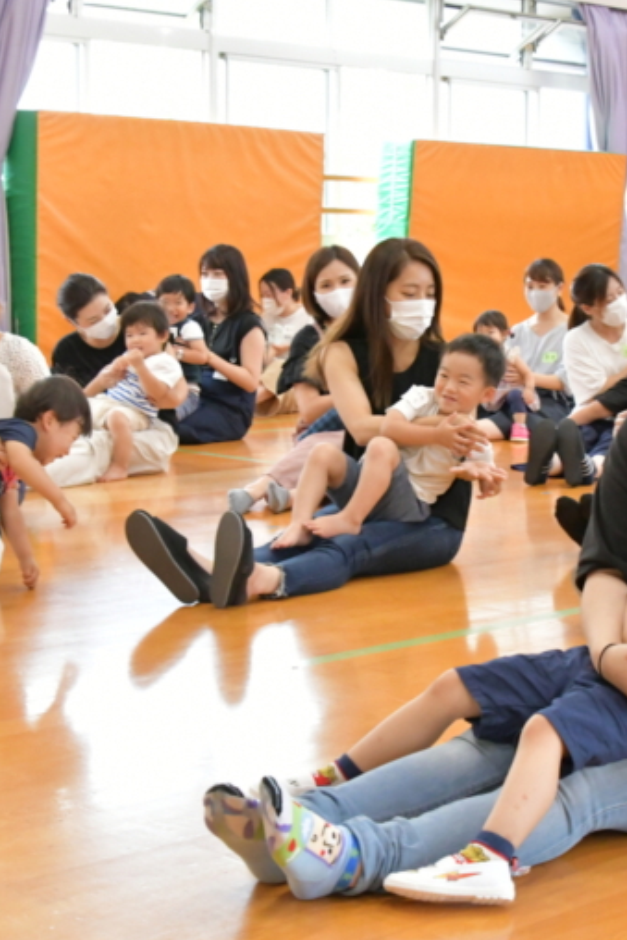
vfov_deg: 29.6
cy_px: 470
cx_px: 442
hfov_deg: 19.9
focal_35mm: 68
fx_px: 1775
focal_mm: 30
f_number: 6.3
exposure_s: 1/160
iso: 6400
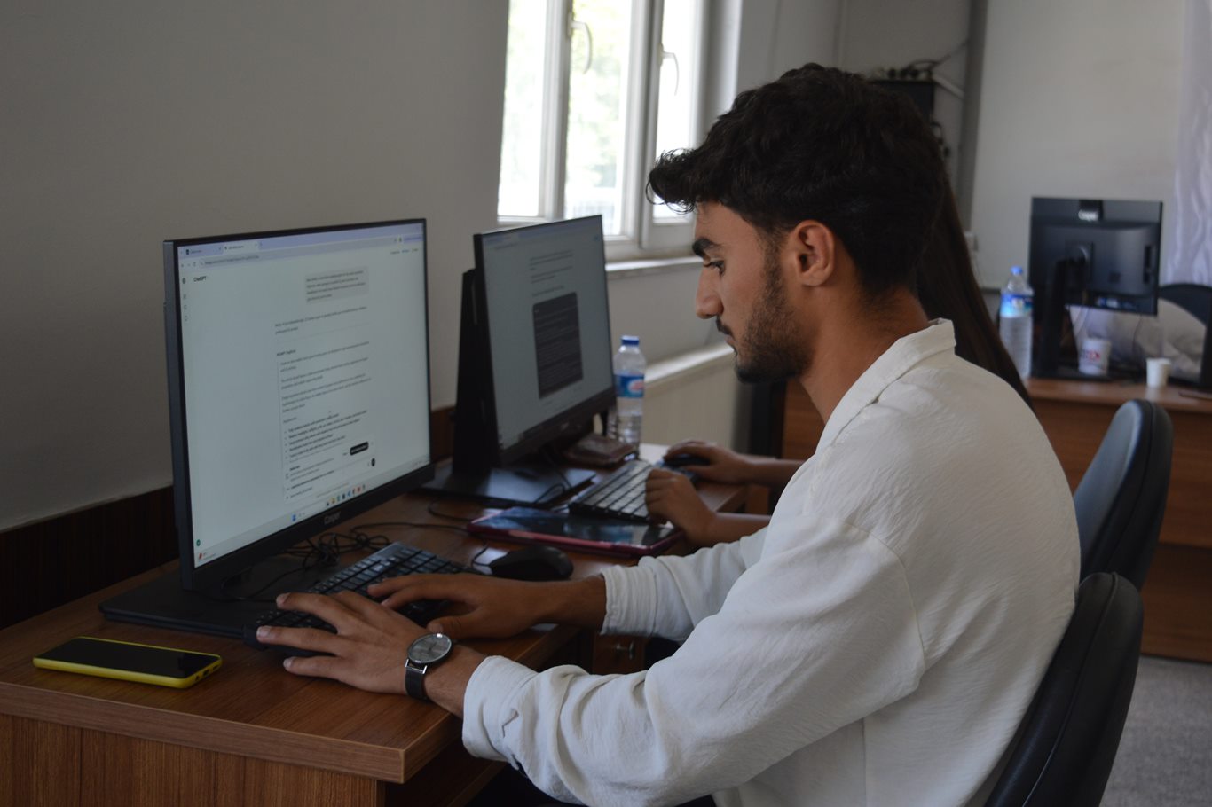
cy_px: 404
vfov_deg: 29.9
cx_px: 606
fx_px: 1515
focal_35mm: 45
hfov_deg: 43.6
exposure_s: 1/100
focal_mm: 30
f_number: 5
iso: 400
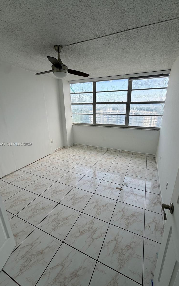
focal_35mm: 15
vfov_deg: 101.5
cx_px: 95
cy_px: 144
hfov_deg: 74.7
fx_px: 117
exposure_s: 1/502
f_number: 2.2
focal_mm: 2.22
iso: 50
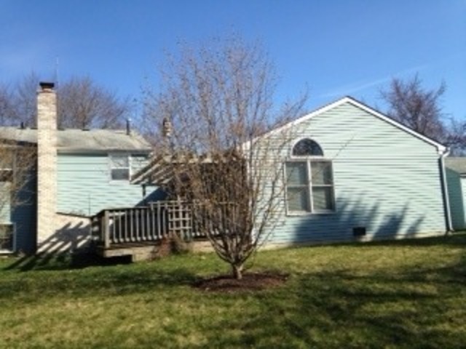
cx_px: 233
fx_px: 444
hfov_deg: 55.4
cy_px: 174
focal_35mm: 33
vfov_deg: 42.9
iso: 50
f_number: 2.4
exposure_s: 1/1290
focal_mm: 4.12
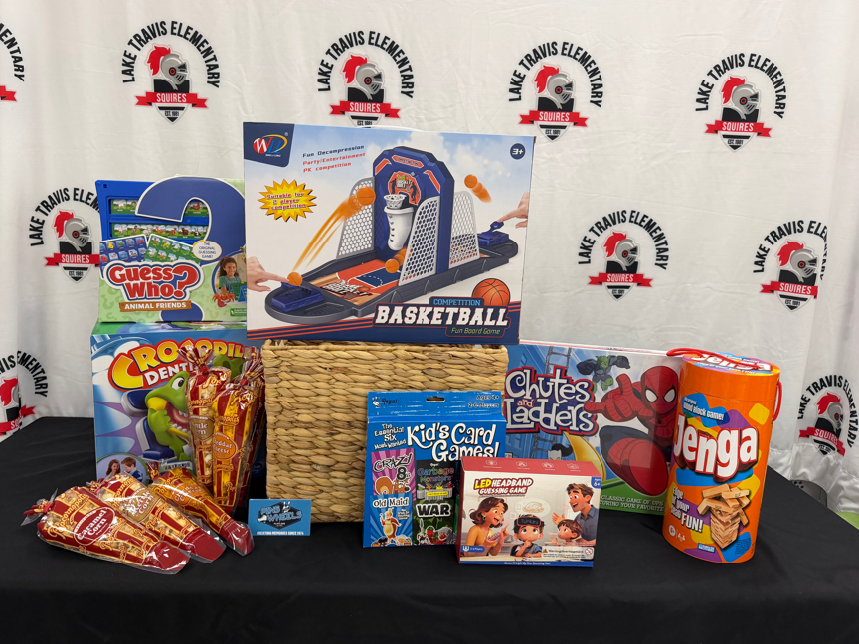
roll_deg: -2.0
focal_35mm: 25
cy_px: 310
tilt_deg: -10.6
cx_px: 419
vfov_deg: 54.9
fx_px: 620
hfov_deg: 69.4
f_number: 1.78
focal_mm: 6.76
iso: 200
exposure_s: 1/120
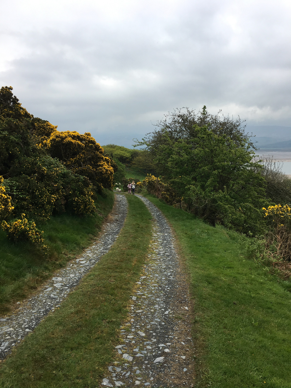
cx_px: 146
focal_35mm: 29
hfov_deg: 48.2
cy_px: 194
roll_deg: +2.5
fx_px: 325
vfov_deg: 61.7
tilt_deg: -9.3
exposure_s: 1/793
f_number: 2.2
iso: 25
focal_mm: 4.15
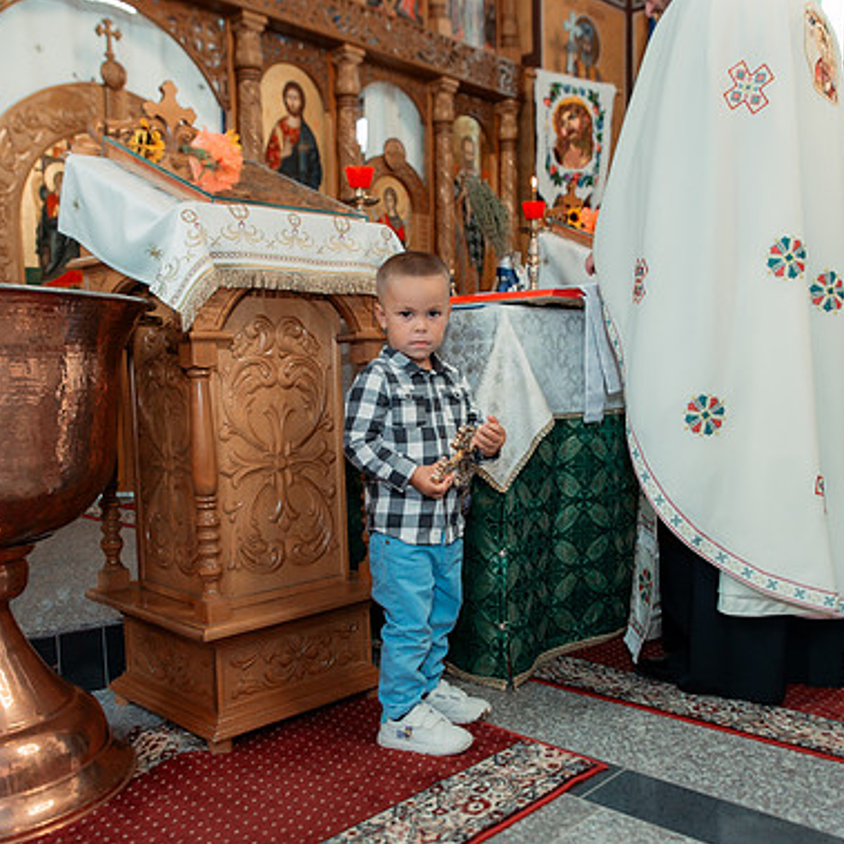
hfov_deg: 49.7
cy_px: 425
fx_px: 910
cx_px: 436
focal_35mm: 33
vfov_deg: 49.7
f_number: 3.5
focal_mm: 24
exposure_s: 1/200
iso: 2000
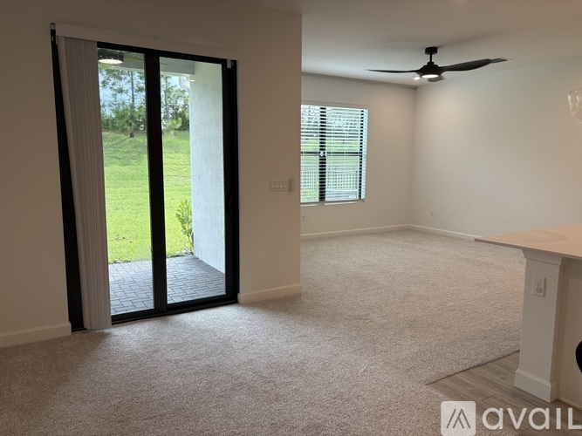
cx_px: 291
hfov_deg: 67.3
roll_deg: -0.1
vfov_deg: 53.0
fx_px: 437
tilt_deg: -6.4
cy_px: 218
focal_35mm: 26
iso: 40
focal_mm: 5.96
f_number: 1.6
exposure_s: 1/146
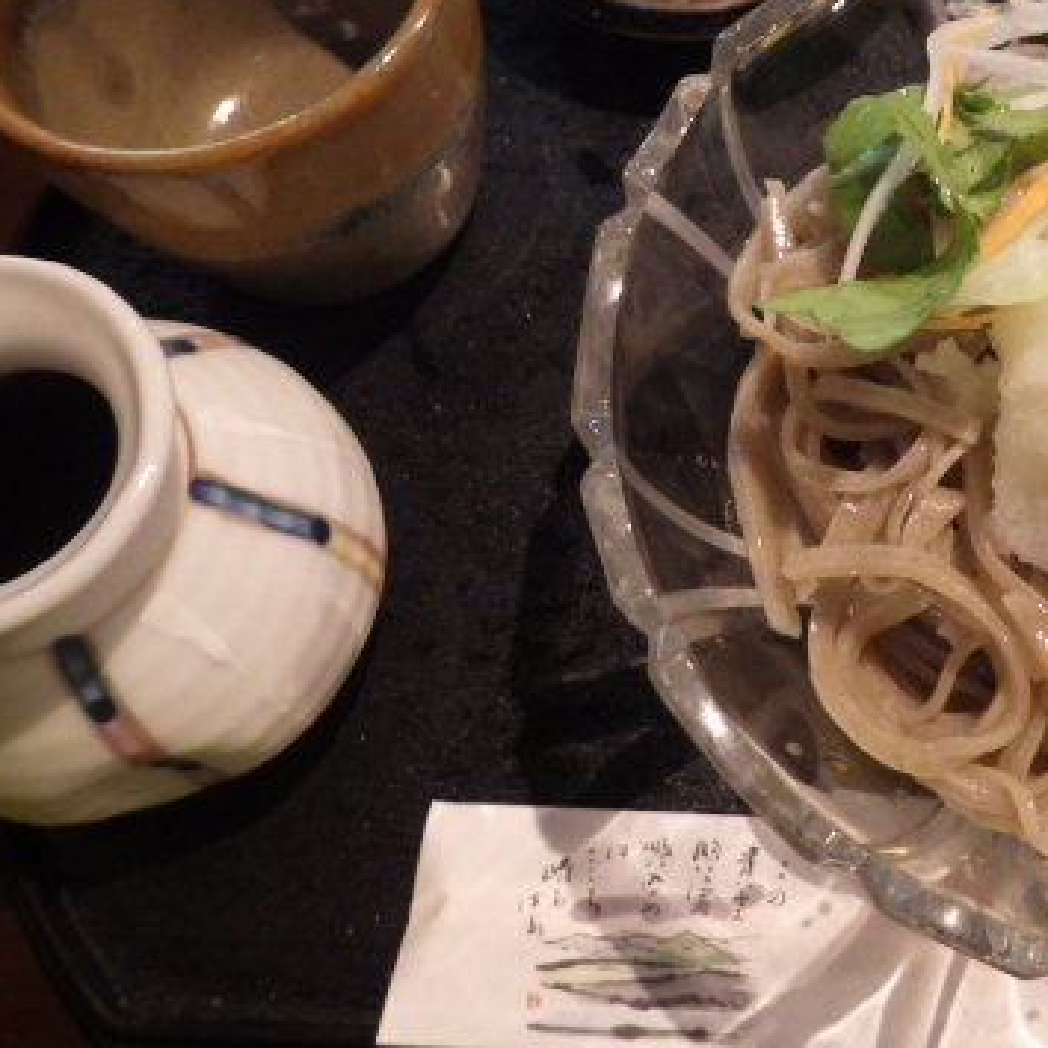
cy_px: 385
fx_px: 1370
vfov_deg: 41.5
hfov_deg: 40.1
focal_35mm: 40
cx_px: 847
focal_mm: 4.5
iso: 800
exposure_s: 1/45
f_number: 2
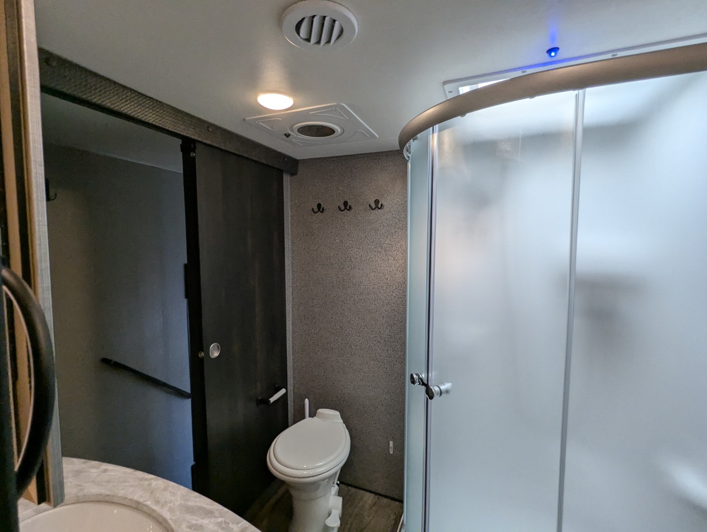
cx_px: 354
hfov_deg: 94.4
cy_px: 266
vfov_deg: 78.2
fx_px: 327
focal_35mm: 16
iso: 162
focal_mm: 2.35
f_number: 2.2
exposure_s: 1/183
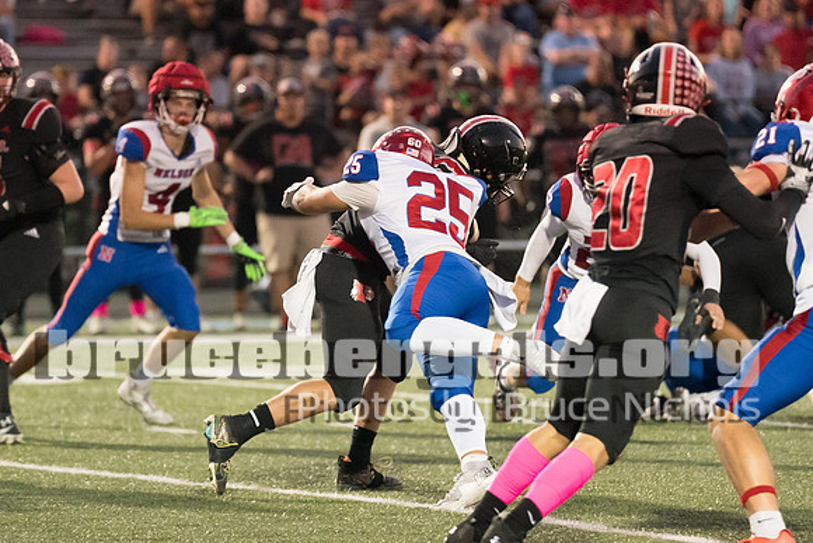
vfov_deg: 3.7
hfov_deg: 5.5
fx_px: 8418
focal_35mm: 373
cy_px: 227
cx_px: 393
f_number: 2.8
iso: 10000
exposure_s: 1/1000
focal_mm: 200
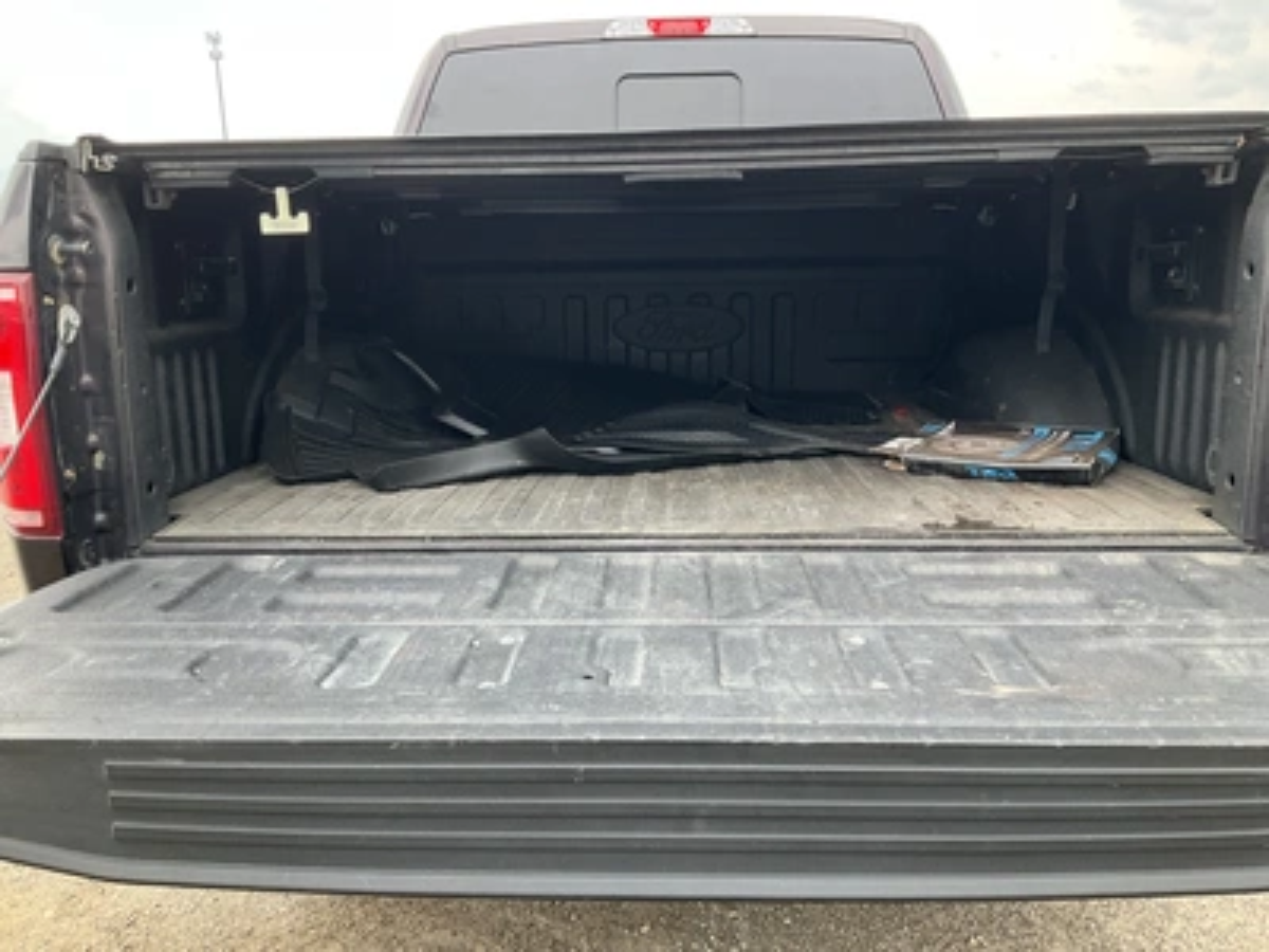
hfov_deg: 61.7
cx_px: 634
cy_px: 476
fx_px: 1063
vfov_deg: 48.2
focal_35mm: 29
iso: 25
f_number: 1.8
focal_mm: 3
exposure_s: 1/172
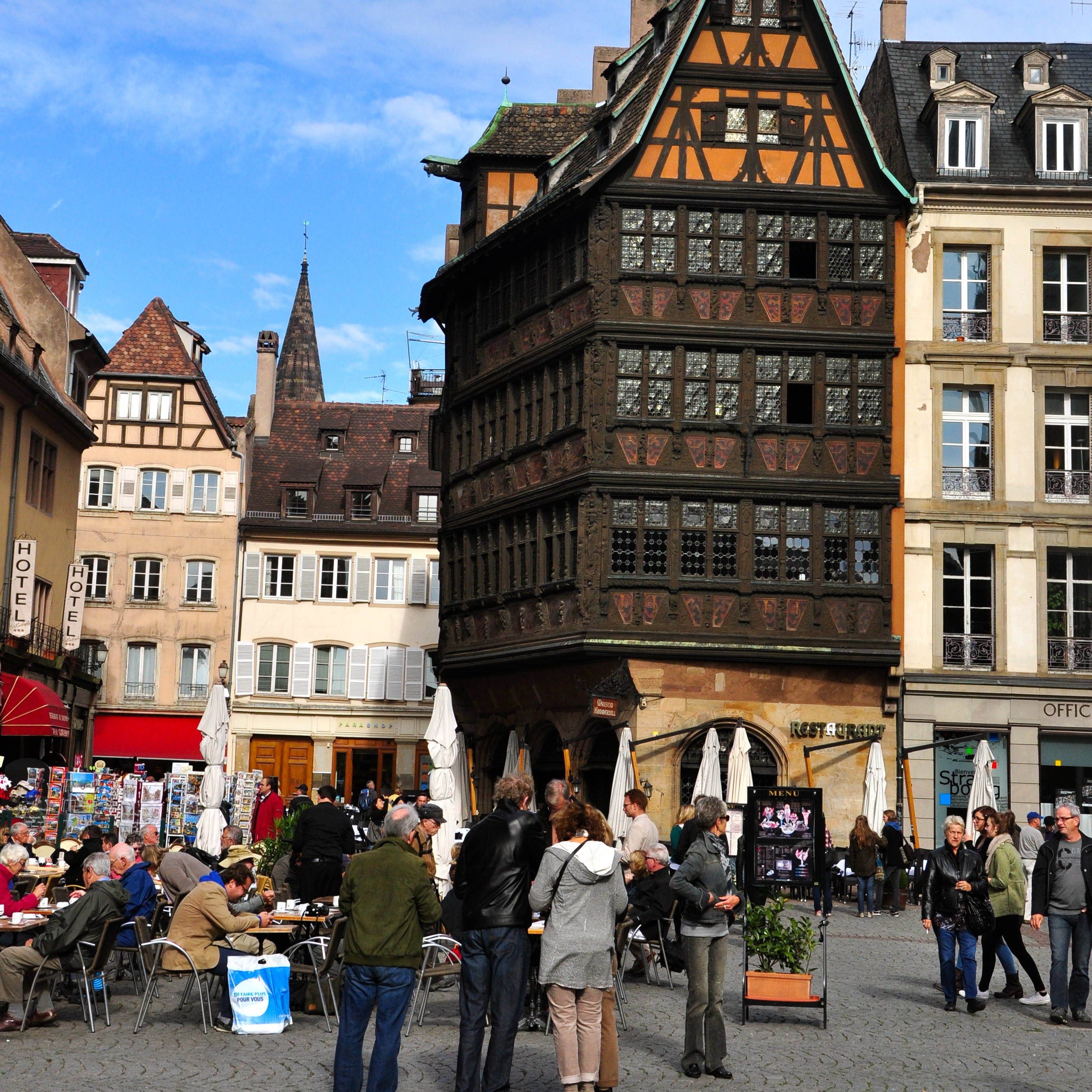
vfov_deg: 28.0
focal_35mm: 61
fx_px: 2177
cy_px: 391
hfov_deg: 28.2
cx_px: 567
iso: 400
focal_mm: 30
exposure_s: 1/1000
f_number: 9
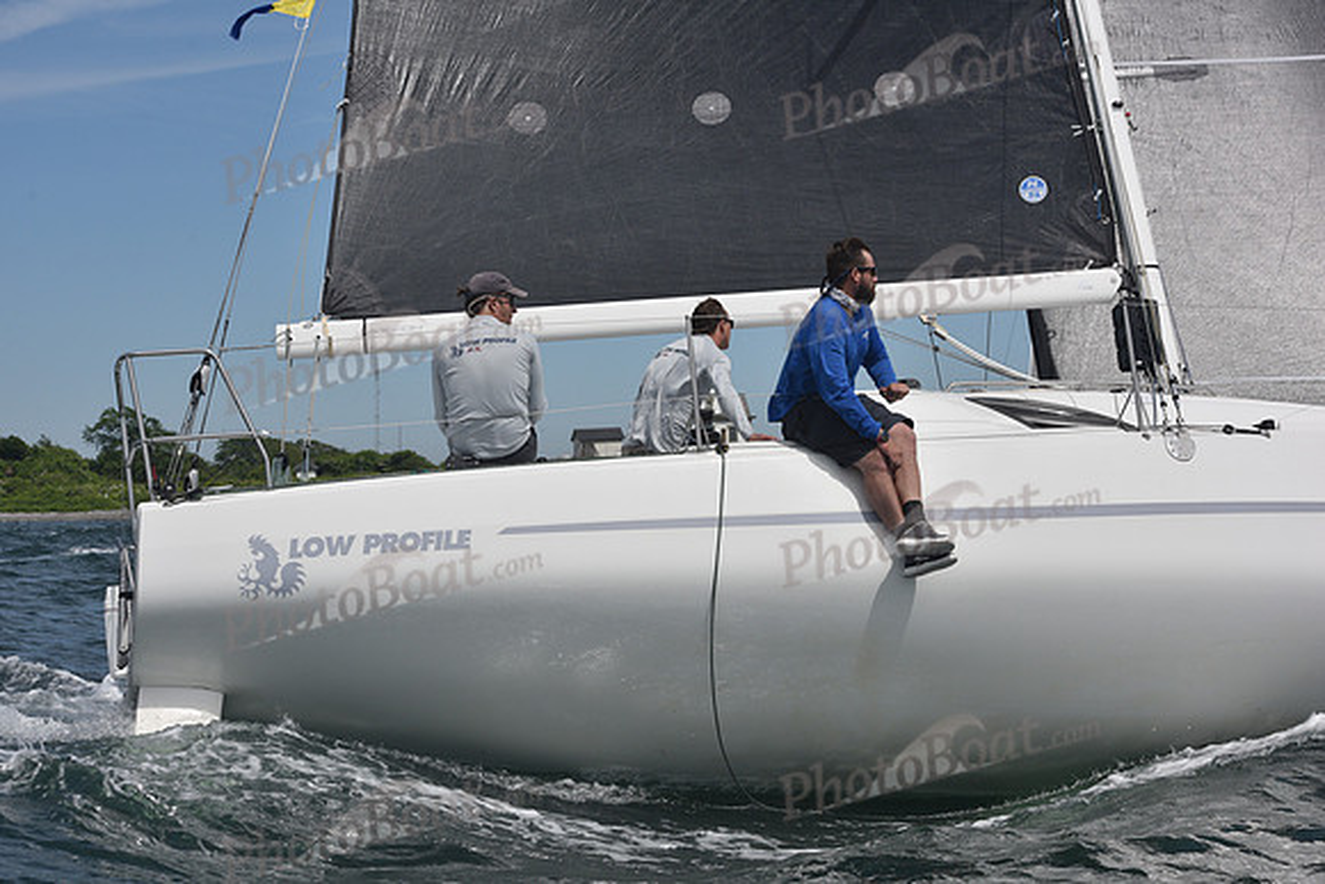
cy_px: 442
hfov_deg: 28.8
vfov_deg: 19.5
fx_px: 2577
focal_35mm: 70
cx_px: 662
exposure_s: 1/800
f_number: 9
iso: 320
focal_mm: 70
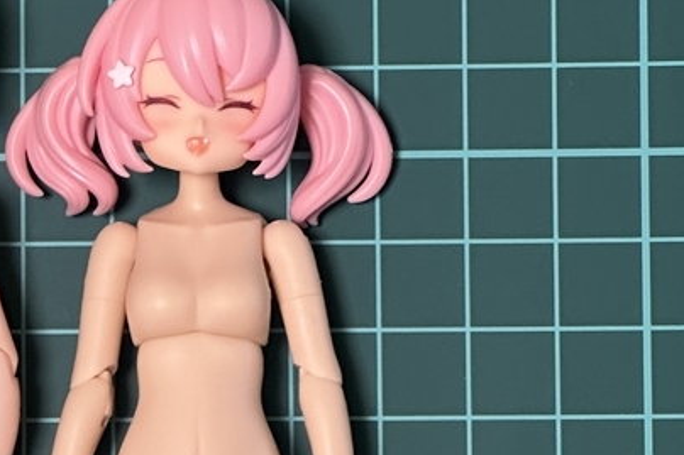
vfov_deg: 5.7
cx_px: -29
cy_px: 540
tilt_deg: -84.0
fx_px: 4520
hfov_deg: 8.6
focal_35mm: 238
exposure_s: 1/50
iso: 320
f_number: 2.8
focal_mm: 9
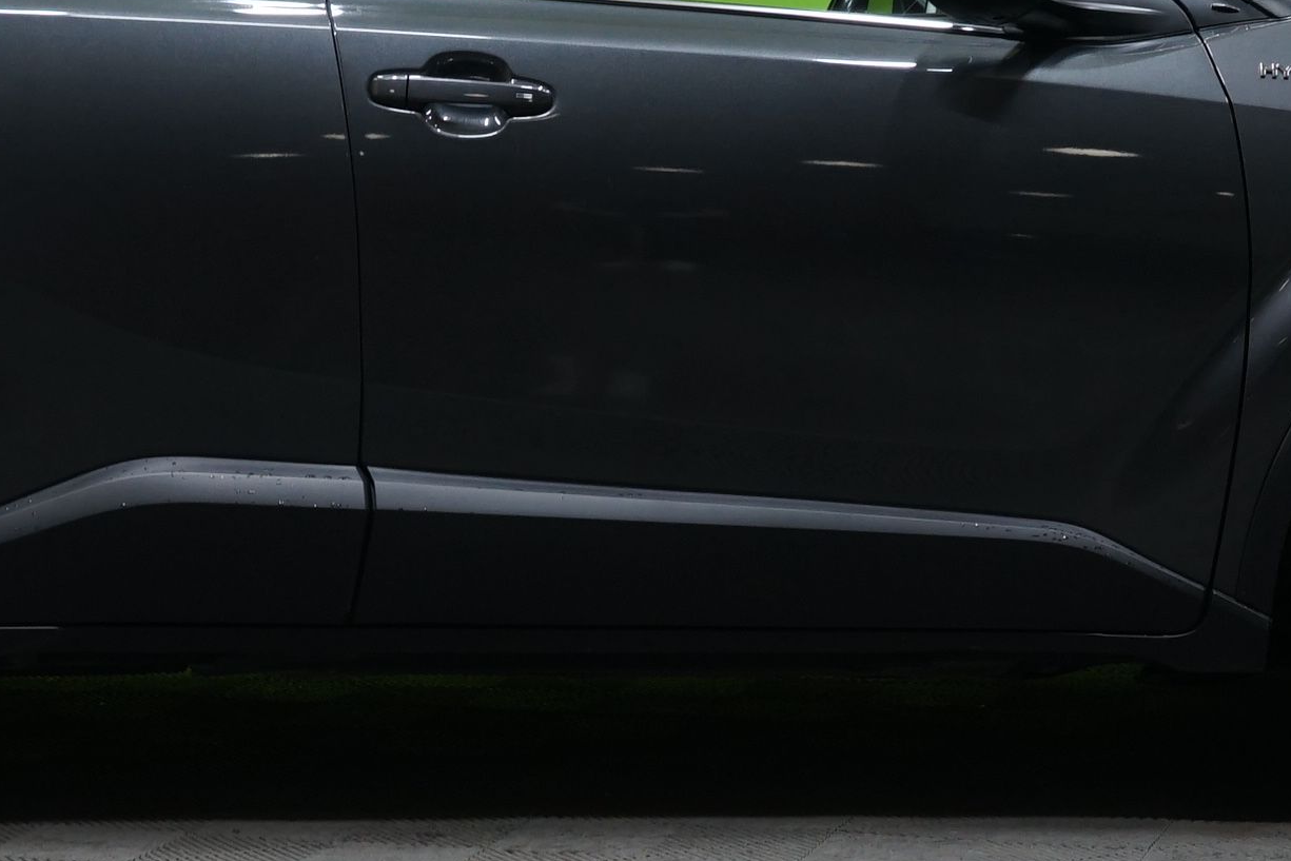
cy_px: 208
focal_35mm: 106
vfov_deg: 12.9
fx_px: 3801
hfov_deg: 19.3
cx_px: 630
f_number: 5.6
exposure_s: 1/20
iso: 640
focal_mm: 33
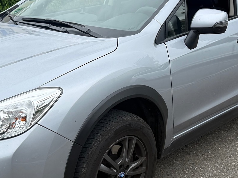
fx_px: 419
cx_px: 118
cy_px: 68
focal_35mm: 61
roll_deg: +0.8
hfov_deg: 31.7
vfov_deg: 24.0
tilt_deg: -10.7
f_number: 1.78
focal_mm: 6.76
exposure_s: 1/1901
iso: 80
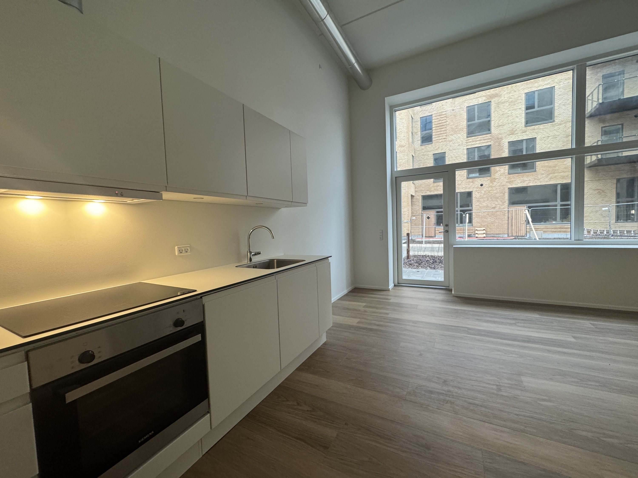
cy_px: 239
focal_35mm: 14
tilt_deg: -2.7
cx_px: 319
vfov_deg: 85.7
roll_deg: +2.2
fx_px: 258
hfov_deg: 102.1
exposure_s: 1/99
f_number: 2.2
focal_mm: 2.22
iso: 250
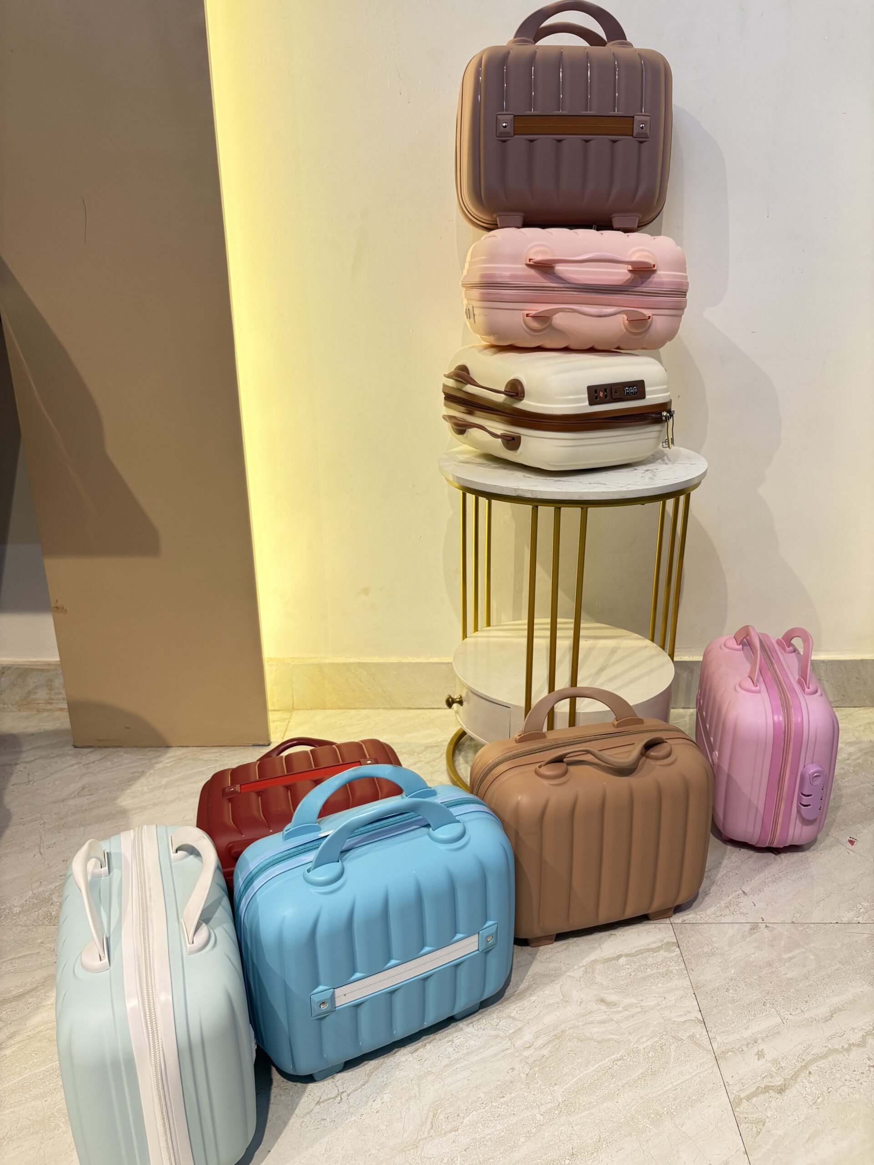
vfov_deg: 67.3
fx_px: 875
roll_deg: +1.1
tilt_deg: -19.5
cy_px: 582
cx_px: 437
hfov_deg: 53.1
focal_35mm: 26
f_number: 1.6
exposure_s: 1/100
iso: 100
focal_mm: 5.96
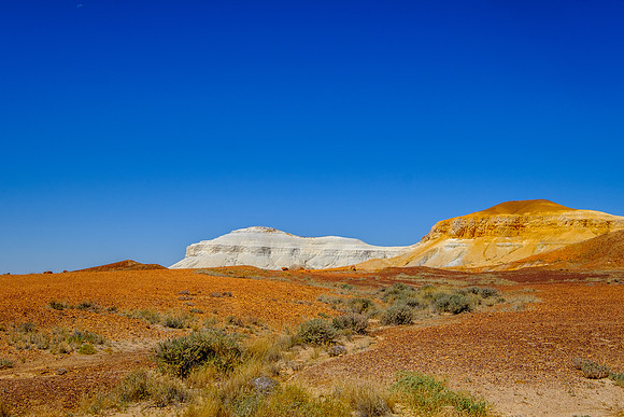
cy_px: 208
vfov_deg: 36.9
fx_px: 624
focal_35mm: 36
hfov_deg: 53.1
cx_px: 312
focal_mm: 24
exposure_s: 1/1500
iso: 200
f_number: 8
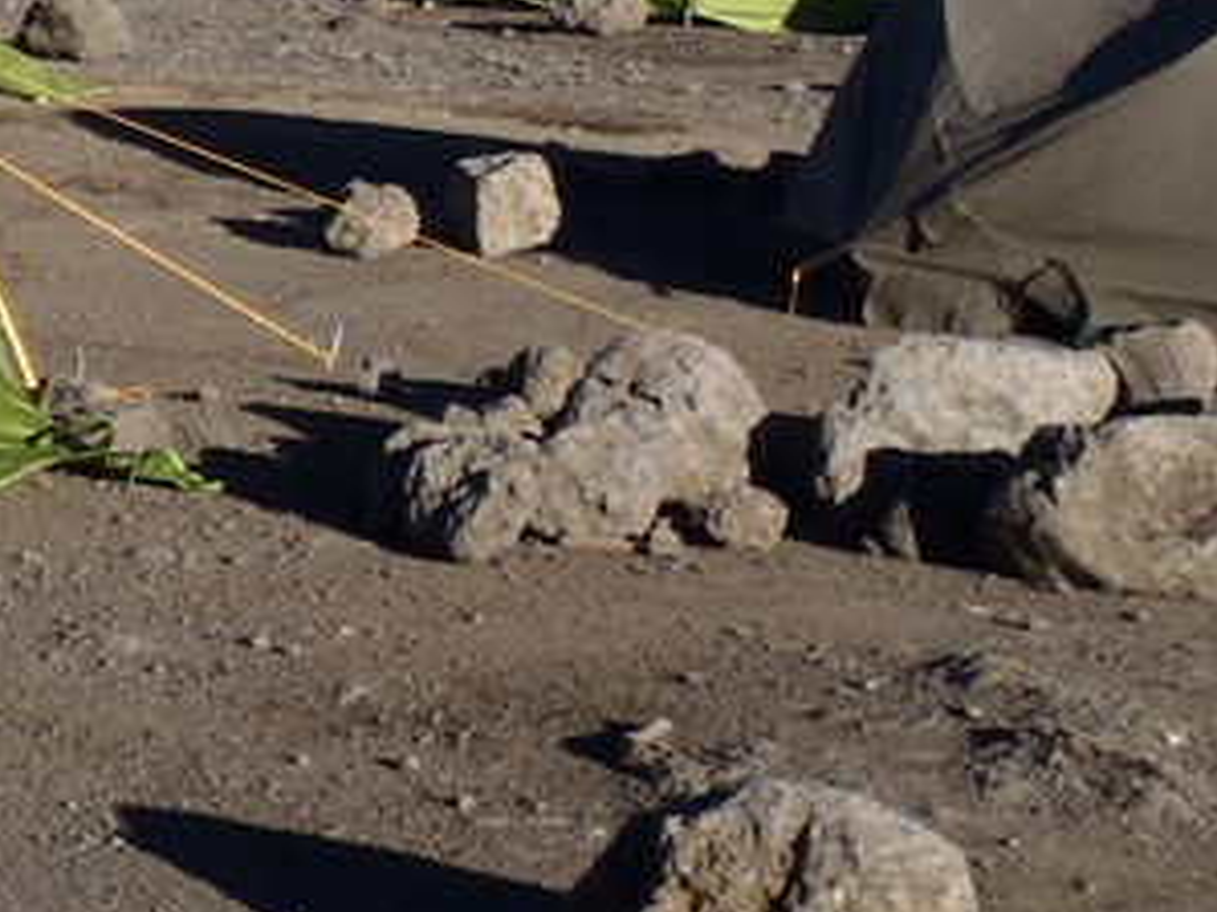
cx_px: -533
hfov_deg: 15.3
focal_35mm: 120
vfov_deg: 12.3
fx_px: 4217
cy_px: 118
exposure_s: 1/80
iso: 80
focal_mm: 5
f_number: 10
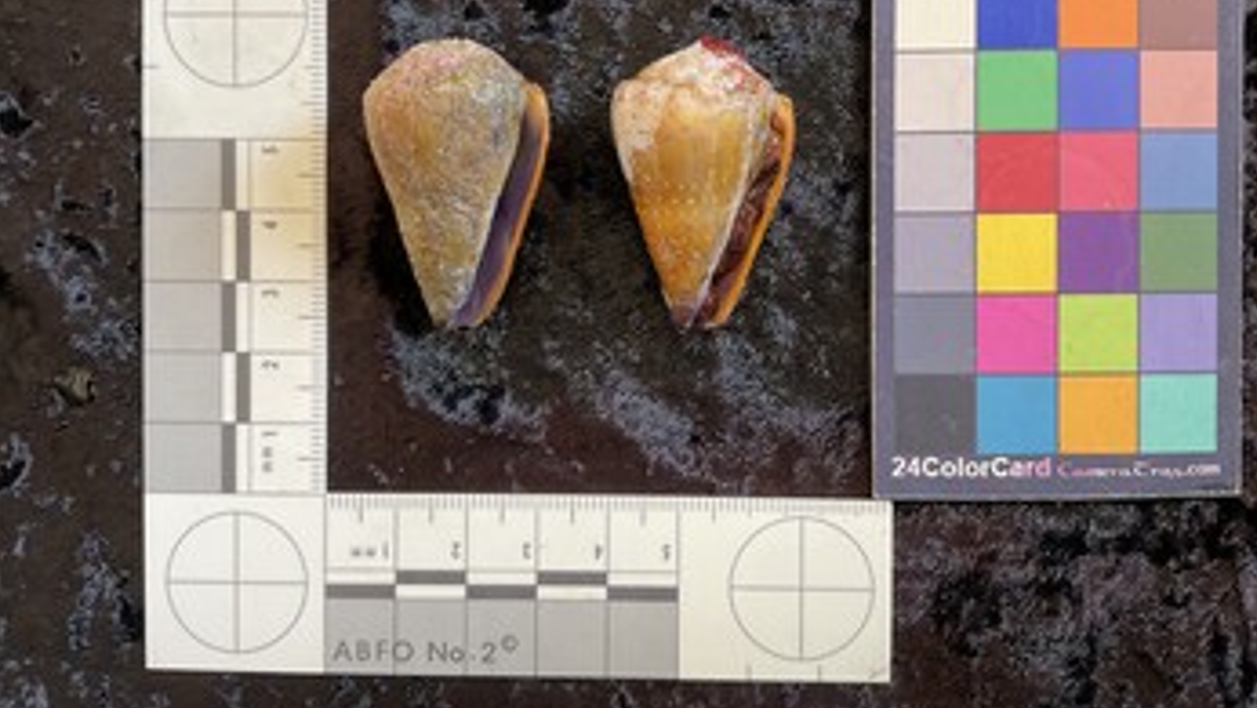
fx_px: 1067
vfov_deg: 36.6
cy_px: 278
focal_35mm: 32
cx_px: 632
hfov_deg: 61.0
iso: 50
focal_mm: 3
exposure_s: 1/60
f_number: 1.8
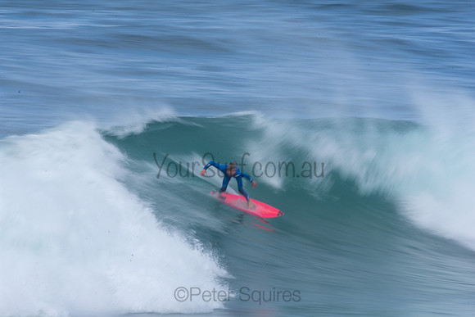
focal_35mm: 750
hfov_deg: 2.7
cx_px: 238
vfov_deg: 1.8
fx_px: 9898
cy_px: 158
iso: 100
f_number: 29
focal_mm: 500
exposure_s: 1/20
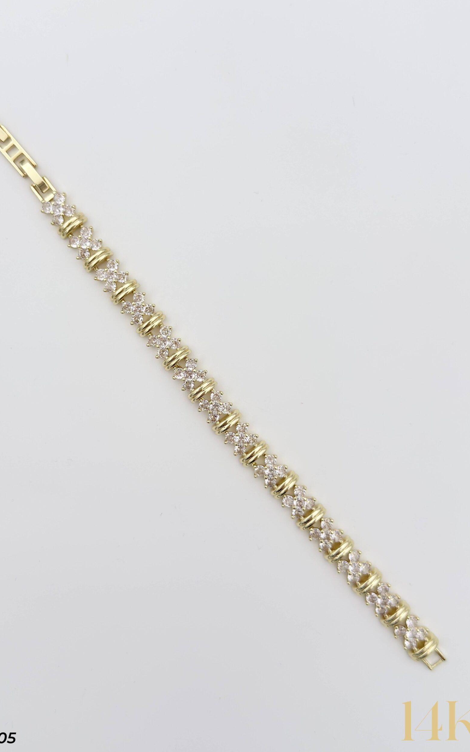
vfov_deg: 51.5
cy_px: 368
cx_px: 205
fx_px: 779
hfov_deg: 33.5
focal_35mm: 38
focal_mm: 6.76
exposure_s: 1/1541
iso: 64
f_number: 1.78
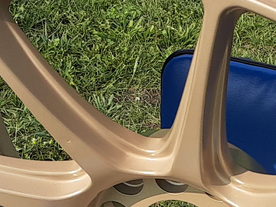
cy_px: 213
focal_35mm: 110
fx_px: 877
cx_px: 203
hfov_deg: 17.8
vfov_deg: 13.3
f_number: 1.9
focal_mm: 2.91
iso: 40
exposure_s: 1/1054
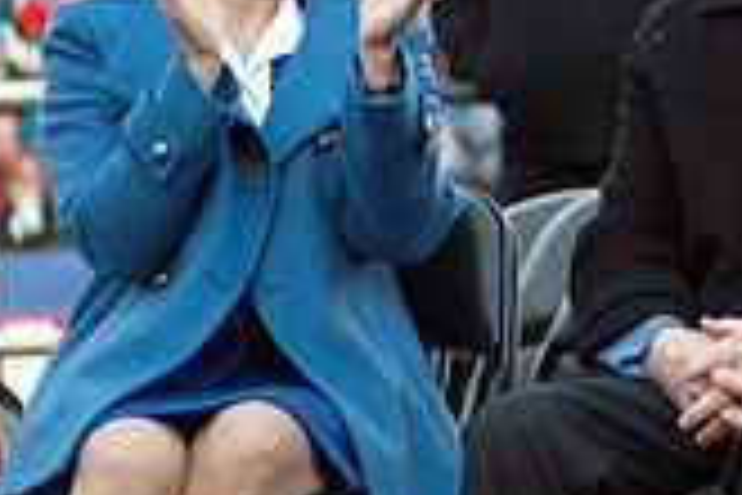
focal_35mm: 701
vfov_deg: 2.0
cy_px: 51
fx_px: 14447
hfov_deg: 2.9
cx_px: 1241
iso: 320
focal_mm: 122
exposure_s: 1/160
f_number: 4.2
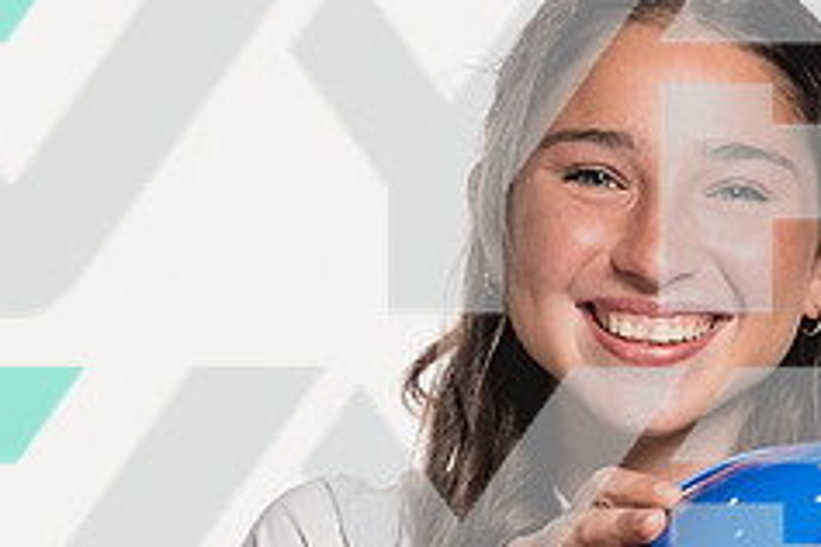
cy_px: 543
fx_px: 3785
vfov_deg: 8.2
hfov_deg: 12.4
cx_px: 574
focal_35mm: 166
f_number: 5.6
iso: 400
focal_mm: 65
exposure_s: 1/250
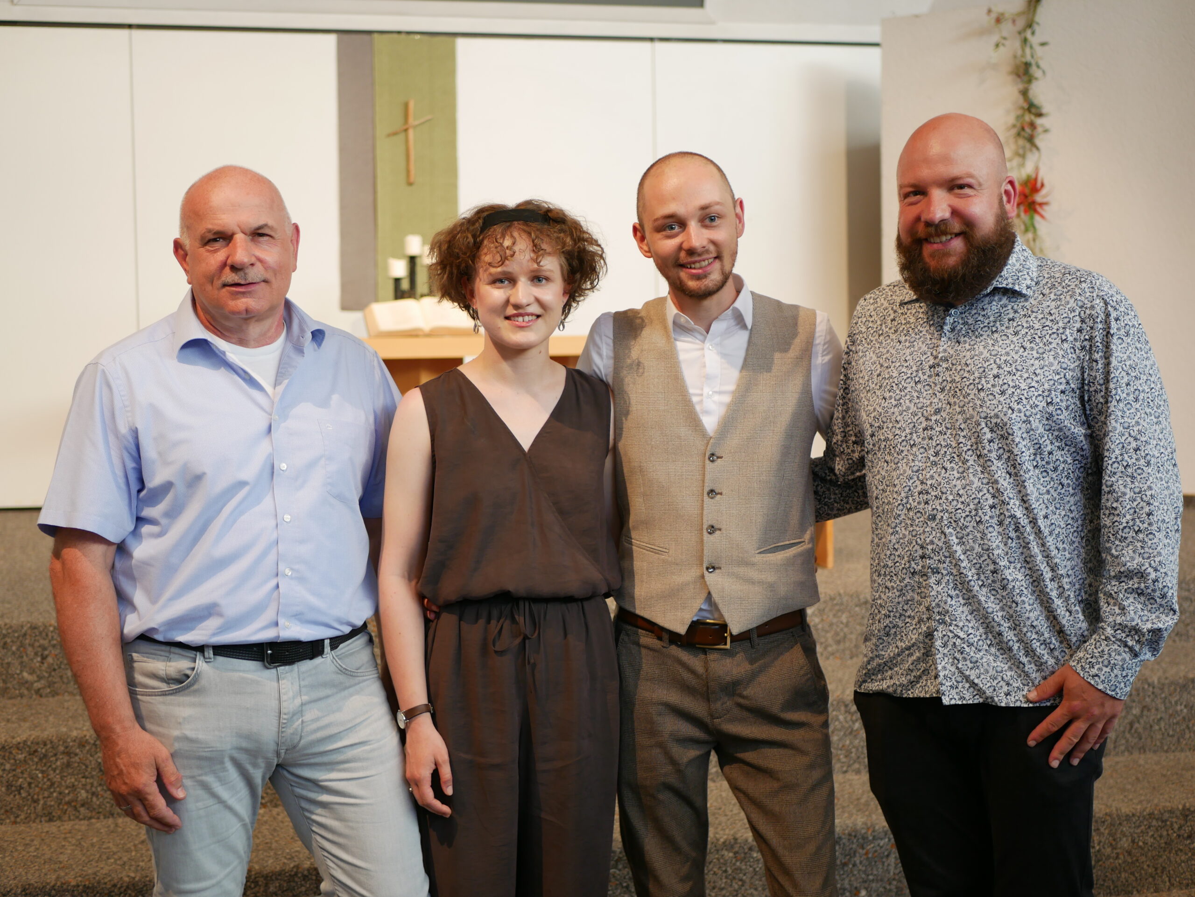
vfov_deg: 29.1
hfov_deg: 38.2
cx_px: 598
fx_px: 1727
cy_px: 448
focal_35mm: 50
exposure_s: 1/80
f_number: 1.7
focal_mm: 25
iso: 200
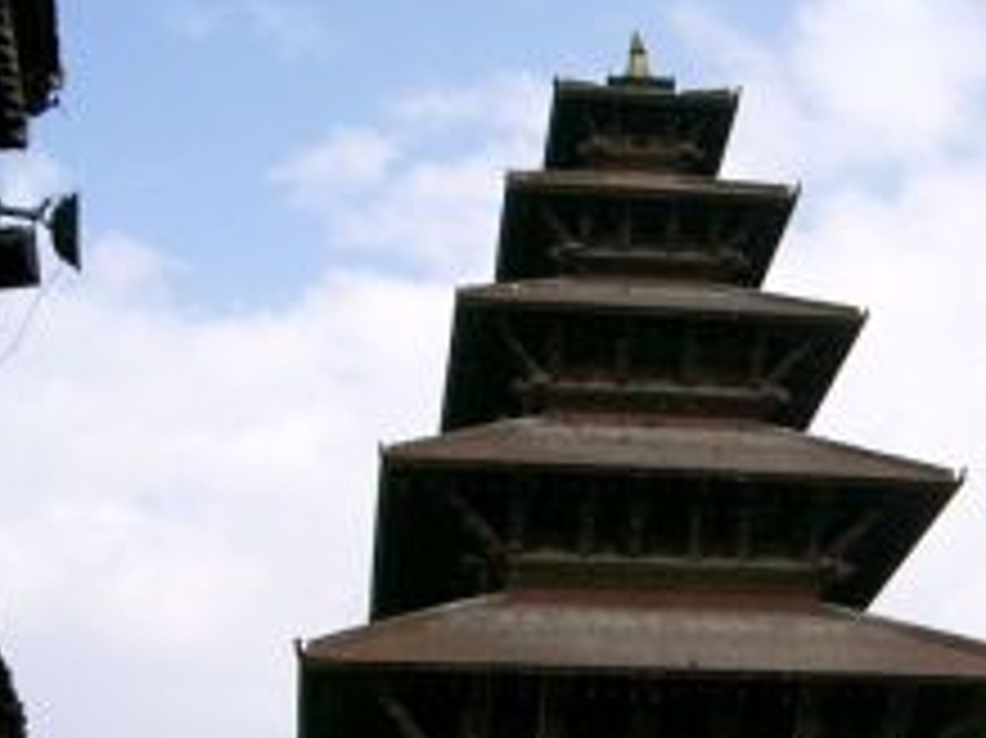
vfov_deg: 19.0
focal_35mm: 76
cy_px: 662
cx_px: 727
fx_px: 2164
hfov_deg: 25.4
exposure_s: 1/640
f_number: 4.8
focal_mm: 8
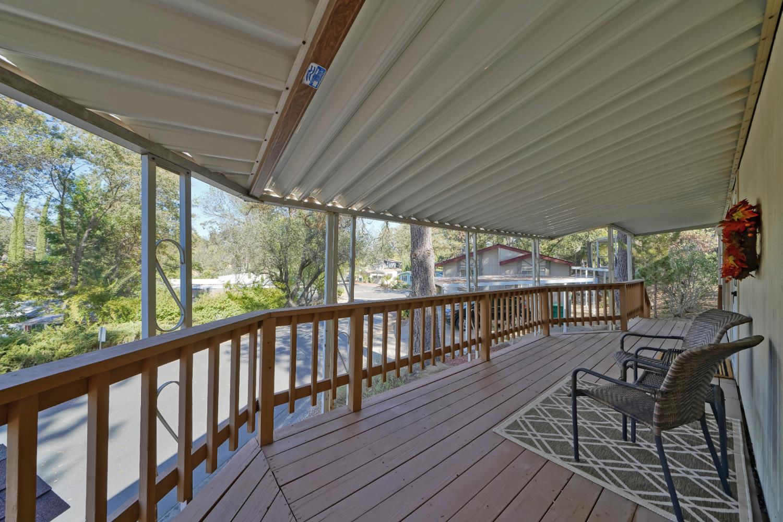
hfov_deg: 112.6
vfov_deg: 90.0
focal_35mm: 12
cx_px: 392
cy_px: 261
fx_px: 261
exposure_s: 1/25
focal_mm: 12
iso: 100
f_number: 7.1
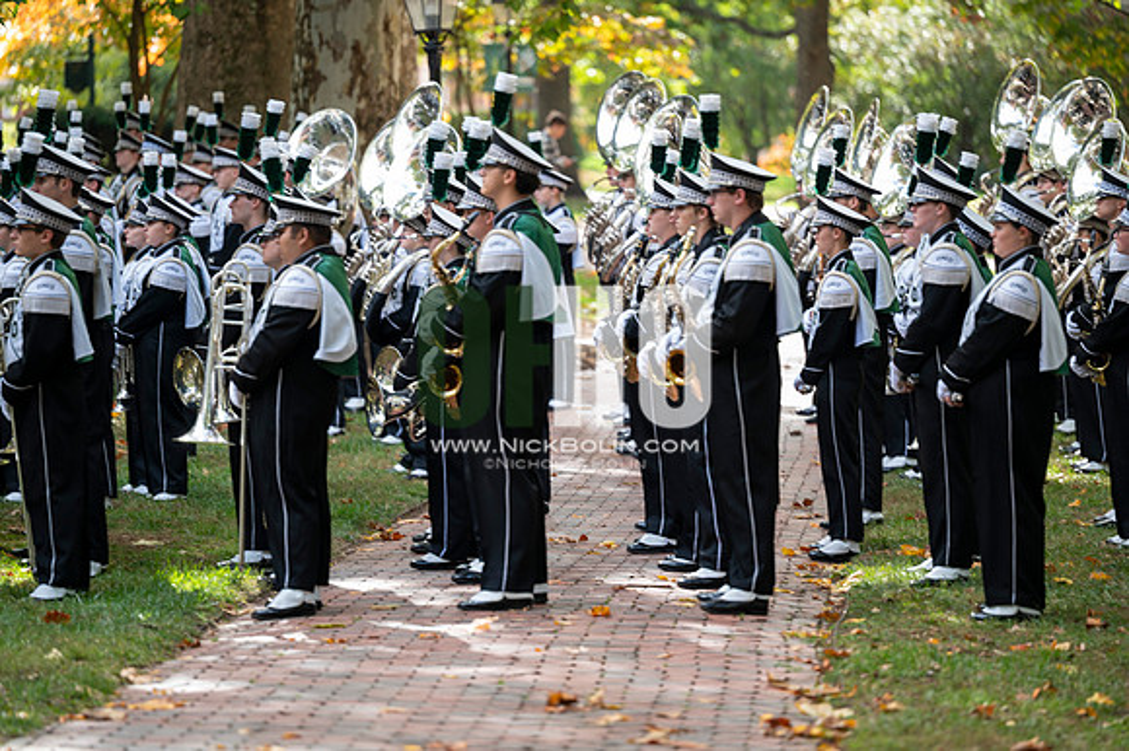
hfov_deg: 12.1
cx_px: 564
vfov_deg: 8.1
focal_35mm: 170
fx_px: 5328
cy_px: 376
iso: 400
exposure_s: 1/500
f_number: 2.8
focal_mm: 170
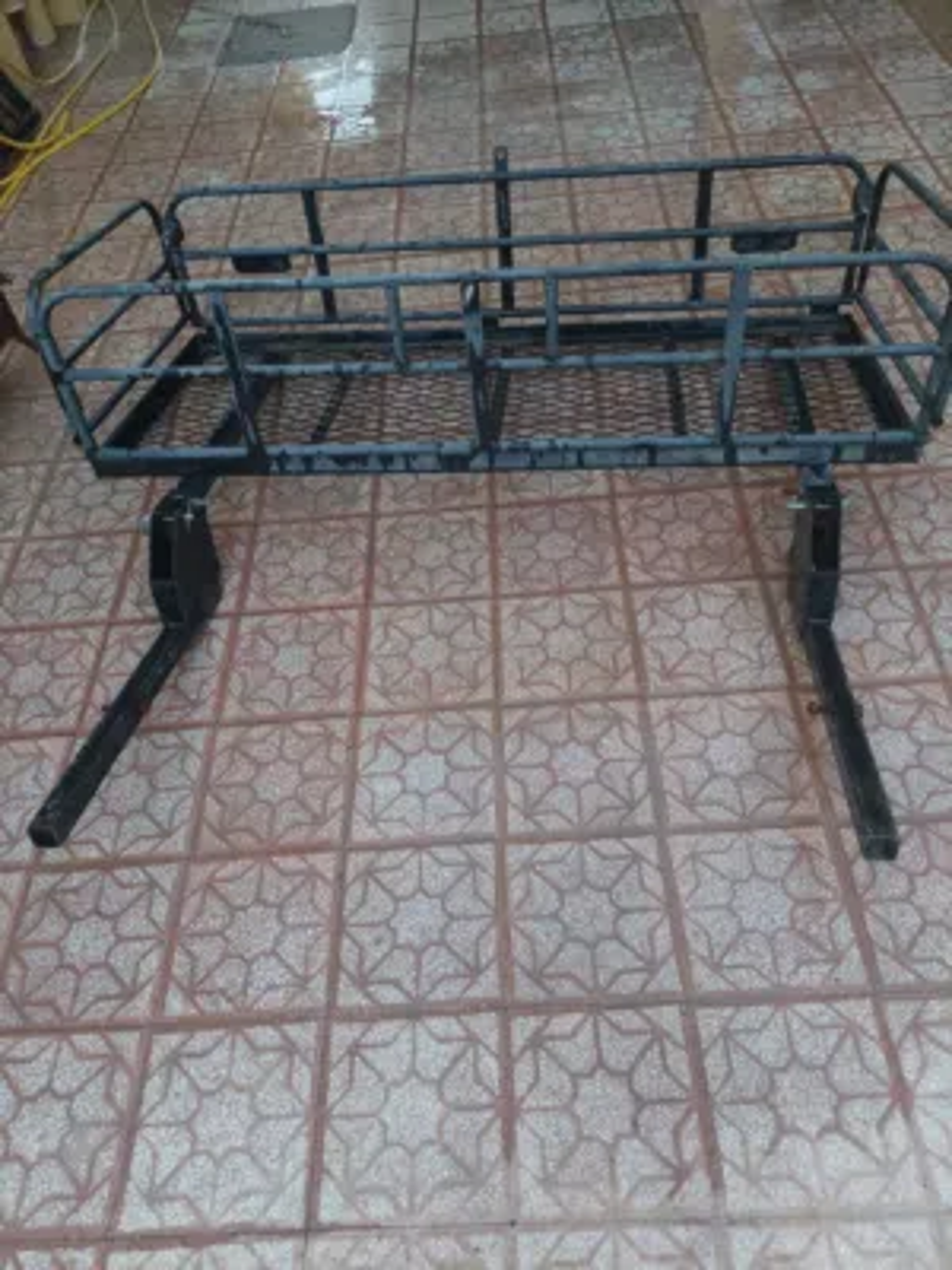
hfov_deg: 56.8
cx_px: 476
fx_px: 880
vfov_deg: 71.6
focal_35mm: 24
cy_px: 635
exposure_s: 1/50
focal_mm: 5.23
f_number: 1.8
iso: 320
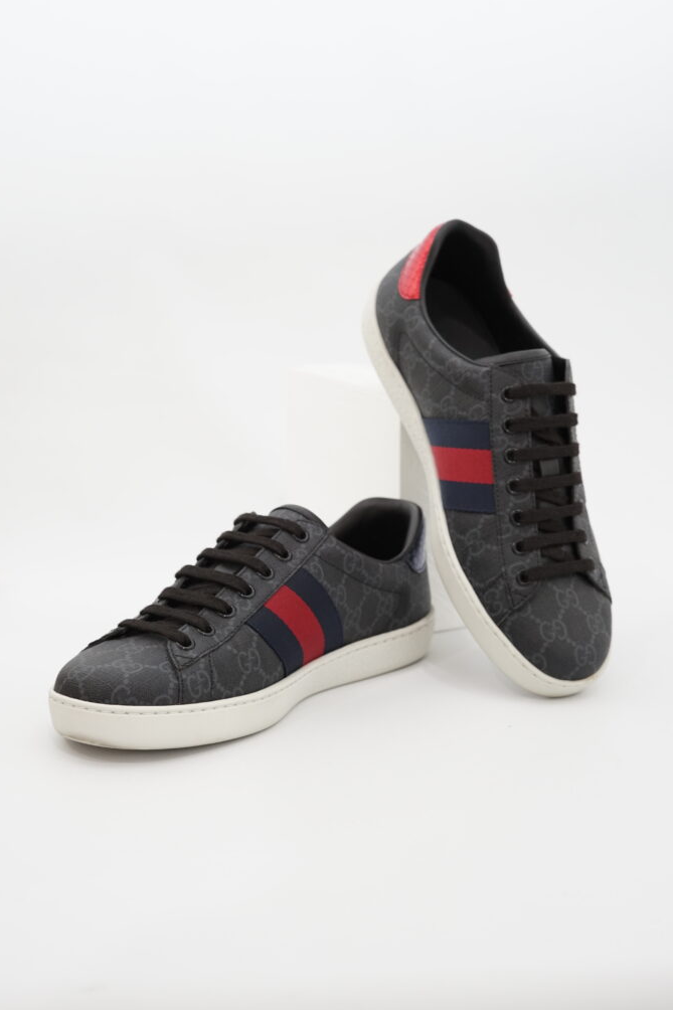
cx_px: 333
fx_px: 1431
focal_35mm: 51
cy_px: 496
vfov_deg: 38.9
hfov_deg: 26.5
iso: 640
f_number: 6.3
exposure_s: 1/10
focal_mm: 50
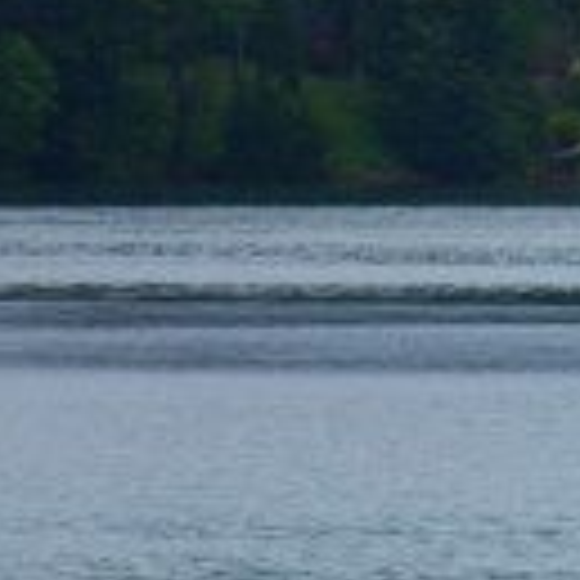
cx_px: 3035
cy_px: -836
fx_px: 15923
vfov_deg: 2.1
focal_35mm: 840
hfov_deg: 2.0
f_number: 8
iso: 200
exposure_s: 1/160
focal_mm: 85
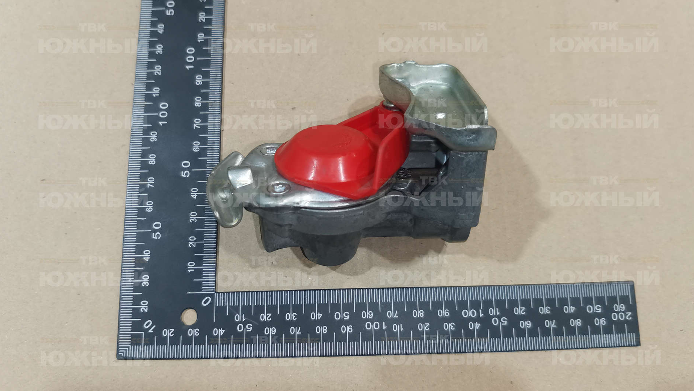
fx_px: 534
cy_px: 168
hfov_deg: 66.1
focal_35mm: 29
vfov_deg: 40.1
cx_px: 351
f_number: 1.4
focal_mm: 4.66
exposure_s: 1/100
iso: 160
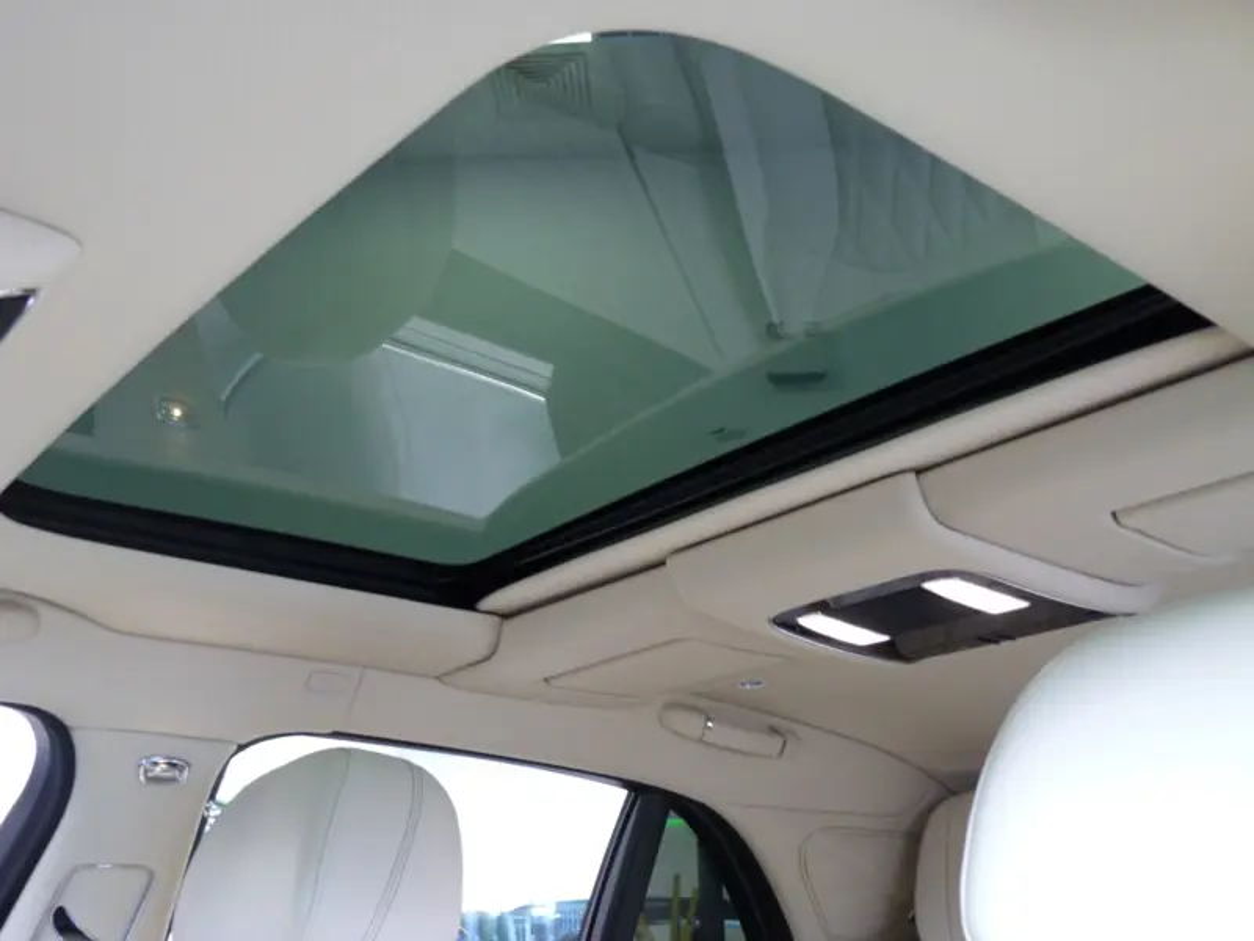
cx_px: 627
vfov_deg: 40.7
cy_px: 470
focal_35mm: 35
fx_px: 1268
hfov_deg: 52.6
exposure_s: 1/8
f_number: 3.1
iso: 200
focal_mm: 6.3
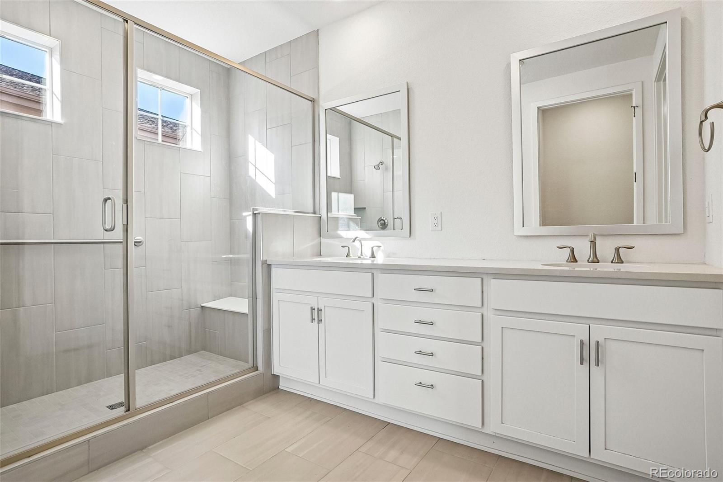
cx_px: 362
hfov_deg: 90.0
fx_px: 361
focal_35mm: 18
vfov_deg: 67.4
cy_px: 241
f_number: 8
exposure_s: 1/30
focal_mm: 12
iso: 160
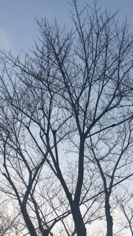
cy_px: 119
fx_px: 270
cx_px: 80
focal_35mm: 43
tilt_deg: +55.9
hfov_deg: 27.6
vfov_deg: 47.4
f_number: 2.2
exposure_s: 1/162
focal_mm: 4.15
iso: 32
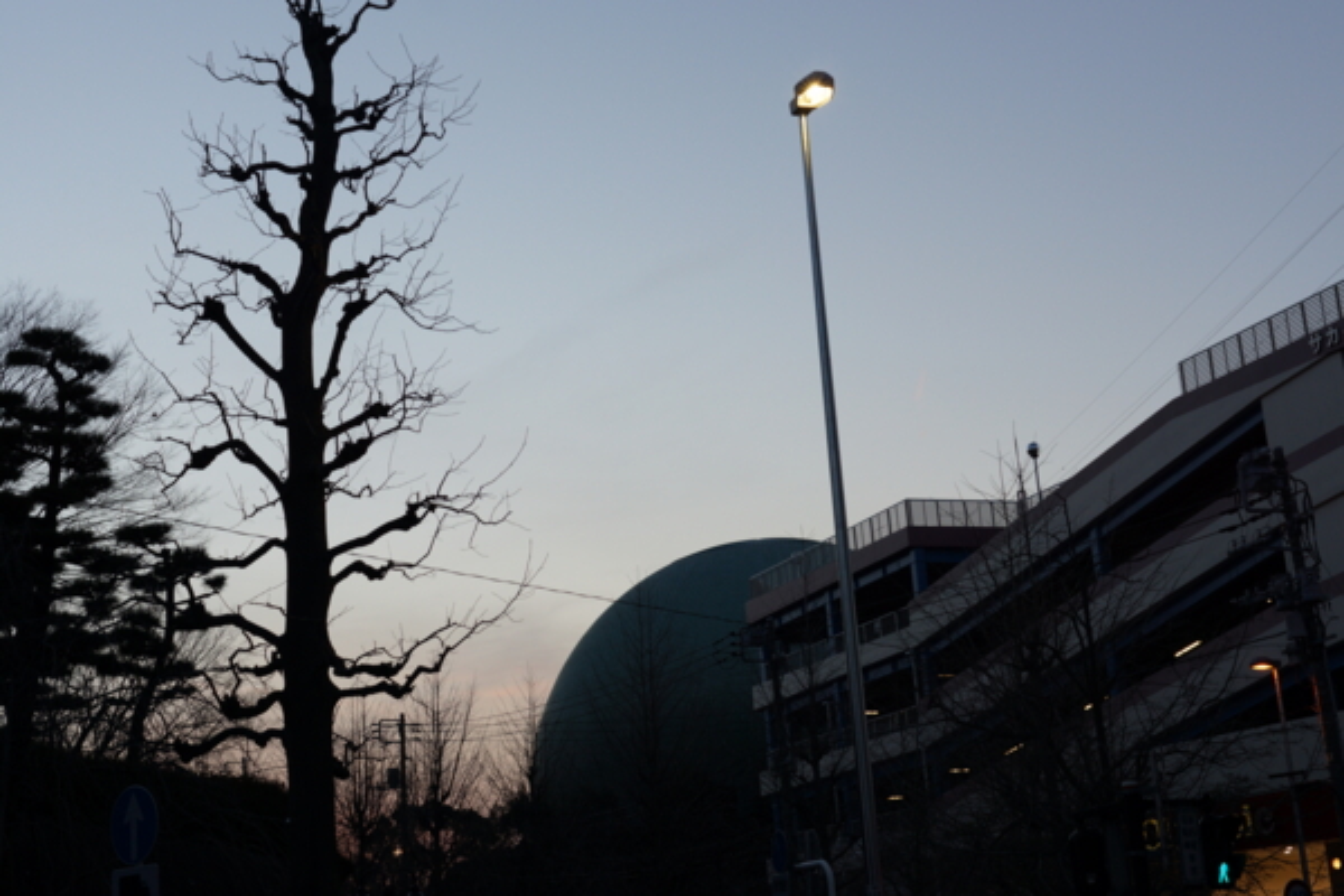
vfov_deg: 25.8
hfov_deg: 37.9
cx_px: 672
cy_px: 448
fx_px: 1960
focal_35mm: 52
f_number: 6.3
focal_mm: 35
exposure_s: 1/60
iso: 160
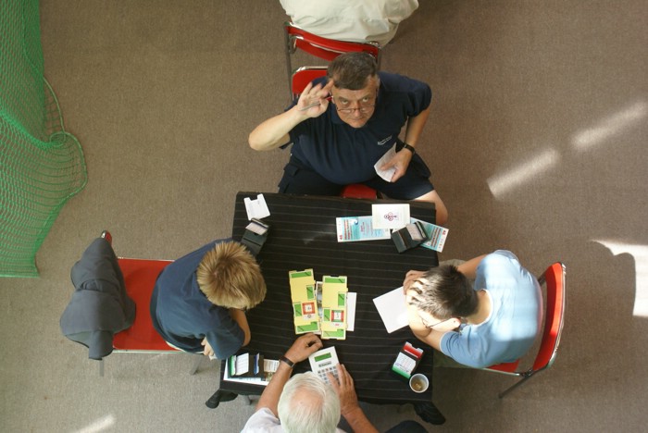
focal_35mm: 52
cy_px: 216
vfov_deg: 25.8
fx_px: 946
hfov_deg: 37.8
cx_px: 324
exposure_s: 1/80
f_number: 5.6
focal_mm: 35
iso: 400
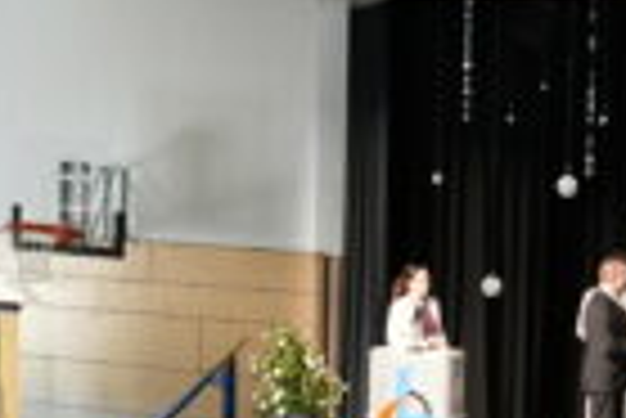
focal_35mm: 210
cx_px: 396
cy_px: 773
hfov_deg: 9.8
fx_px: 3655
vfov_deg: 6.4
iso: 2500
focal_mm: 38
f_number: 2.8
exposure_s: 1/160
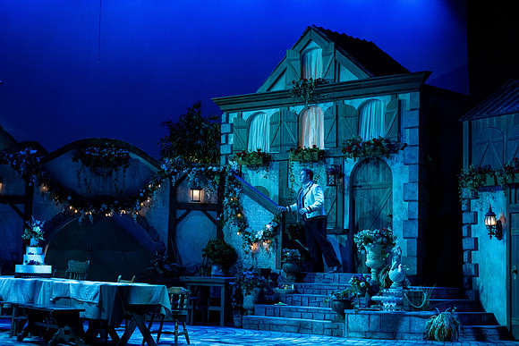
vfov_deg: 19.5
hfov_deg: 28.8
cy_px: 173
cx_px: 260
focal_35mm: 70
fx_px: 1009
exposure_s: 1/160
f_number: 4.5
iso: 1600
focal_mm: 70
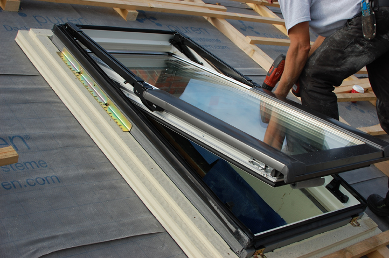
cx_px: 194
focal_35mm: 52
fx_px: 567
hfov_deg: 37.9
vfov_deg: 25.7
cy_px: 129
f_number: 9
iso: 200
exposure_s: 1/320
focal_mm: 35
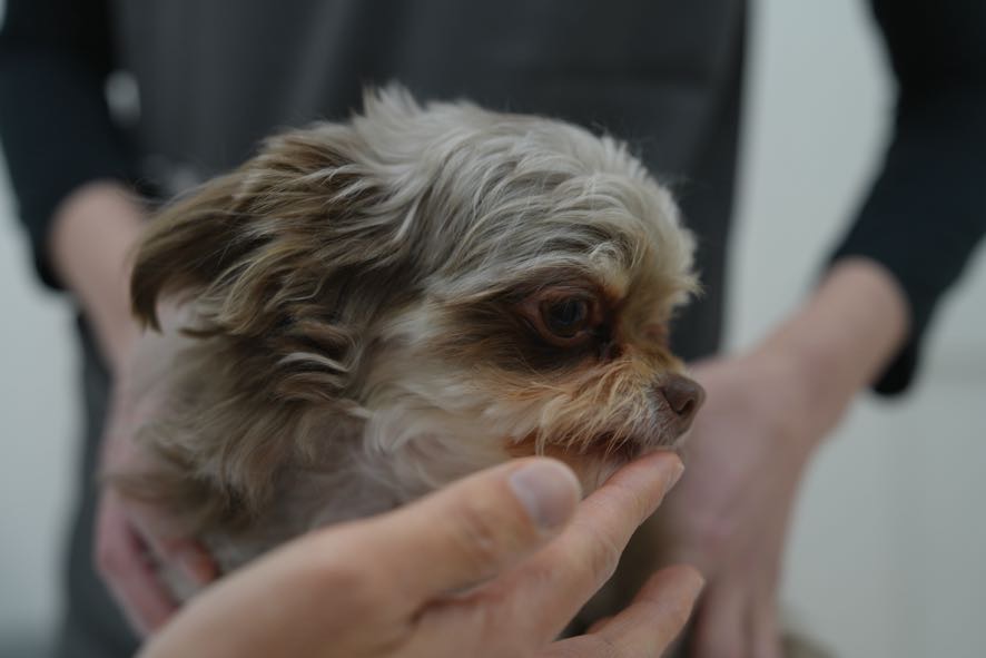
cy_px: 329
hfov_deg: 41.1
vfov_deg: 28.1
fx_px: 1315
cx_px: 493
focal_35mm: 48
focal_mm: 48
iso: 200
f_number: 2.8
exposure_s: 1/200
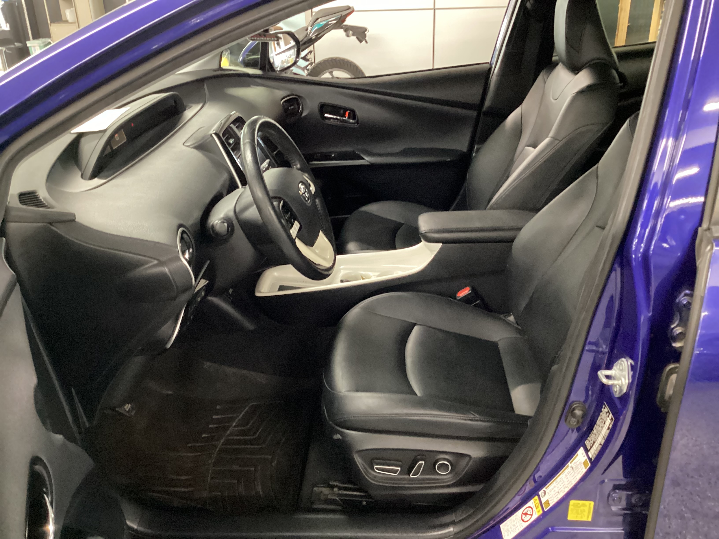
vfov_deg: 45.4
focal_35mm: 31
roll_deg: +1.0
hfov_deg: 58.4
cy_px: 270
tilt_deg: -28.1
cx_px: 360
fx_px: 644
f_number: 2.4
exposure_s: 1/20
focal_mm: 3.3
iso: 640
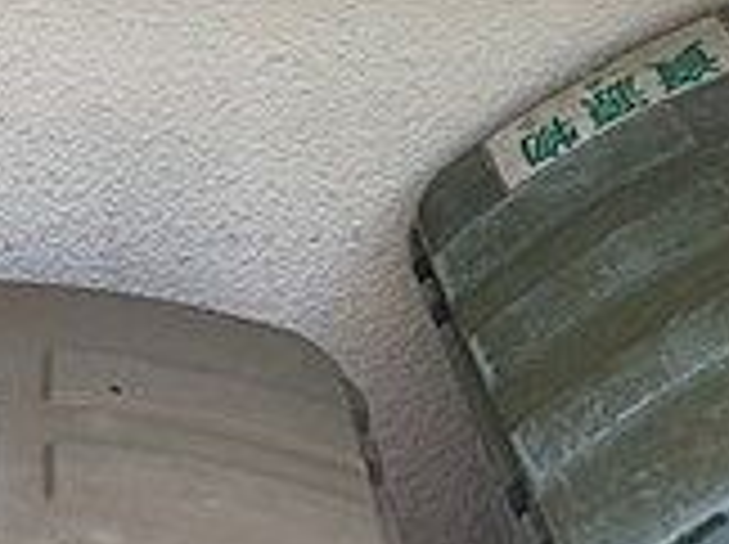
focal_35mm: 103
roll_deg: +0.5
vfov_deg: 12.8
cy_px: -490
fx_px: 2166
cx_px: -171
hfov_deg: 18.1
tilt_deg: -8.8
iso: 32
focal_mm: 4.25
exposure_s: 1/318
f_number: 1.8
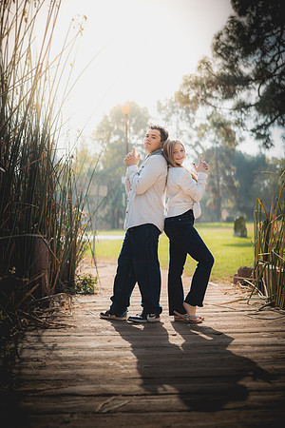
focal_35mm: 50
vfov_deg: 39.6
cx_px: 142
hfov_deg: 27.0
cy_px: 214
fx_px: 594
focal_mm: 50
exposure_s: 1/5000
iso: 250
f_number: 1.4
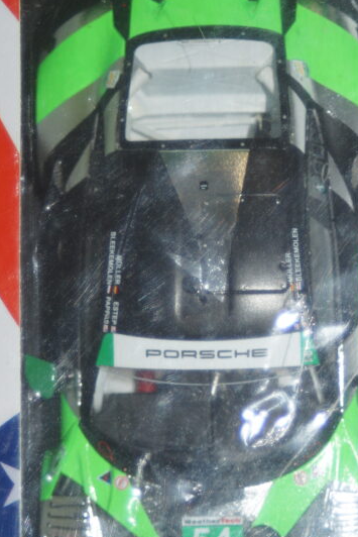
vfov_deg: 10.1
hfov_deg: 6.8
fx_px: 3026
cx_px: 219
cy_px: 312
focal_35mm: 203
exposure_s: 1/60
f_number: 5.6
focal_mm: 80
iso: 200
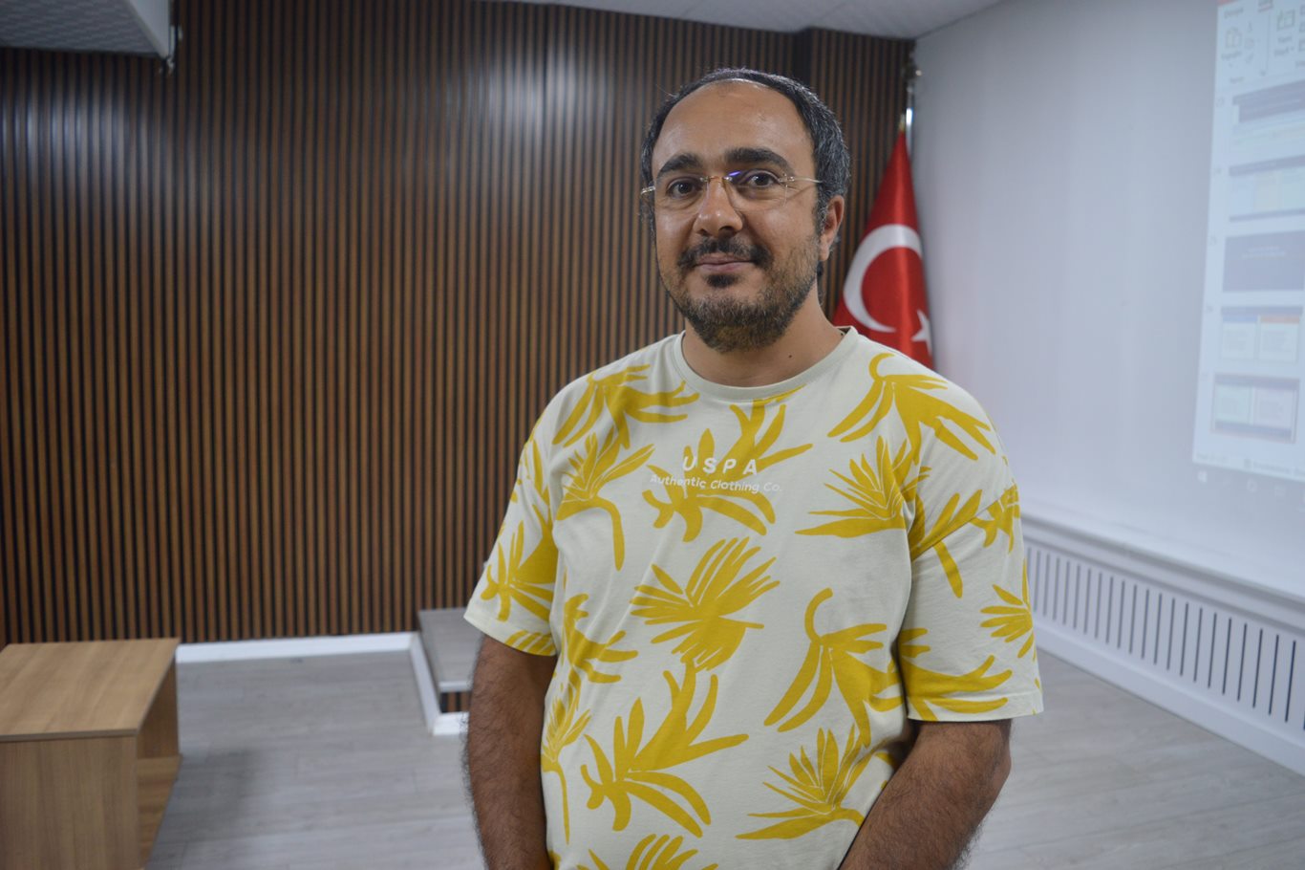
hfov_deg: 67.4
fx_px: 978
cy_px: 435
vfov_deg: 47.9
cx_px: 652
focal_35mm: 27
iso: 400
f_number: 3.5
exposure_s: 1/50
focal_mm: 18
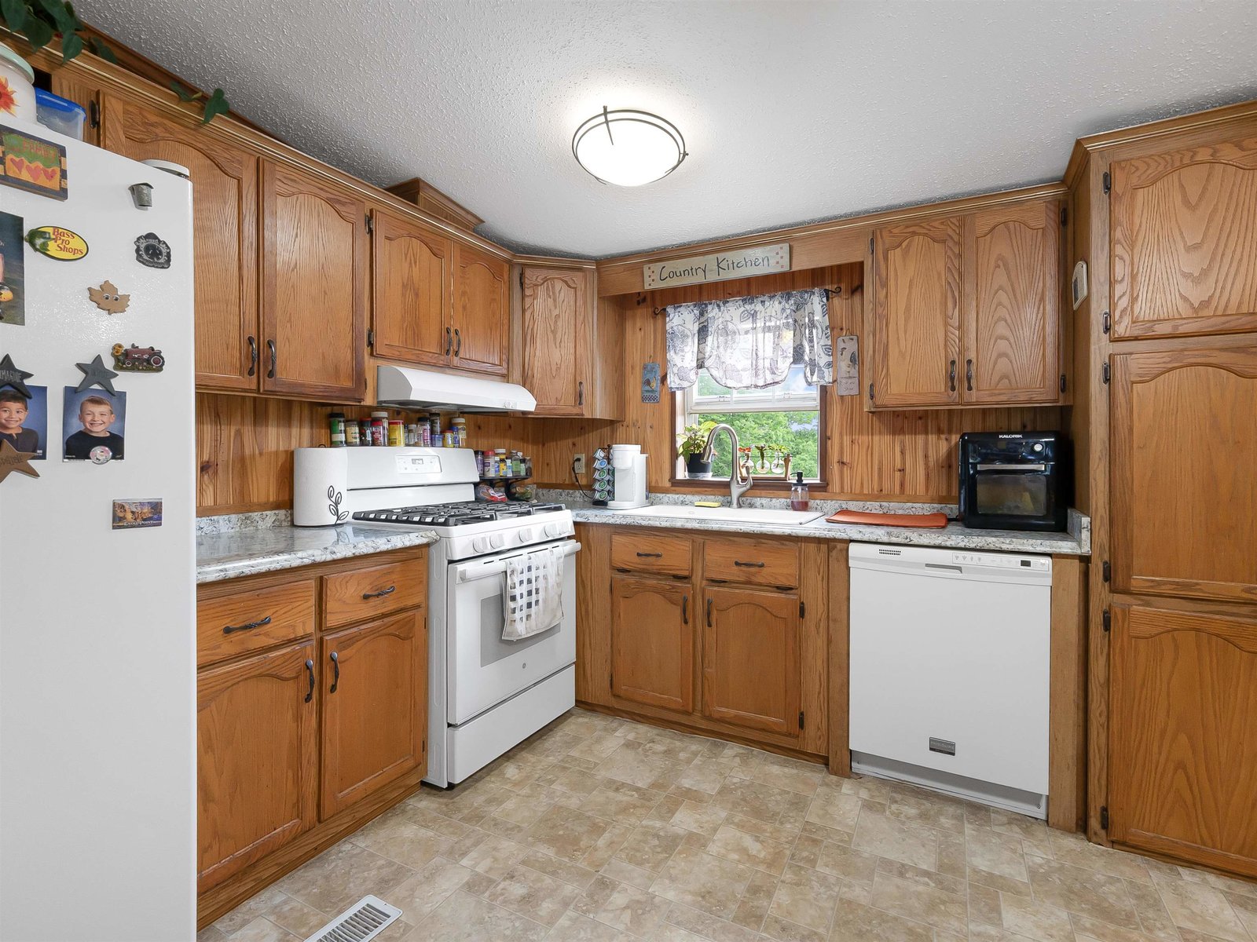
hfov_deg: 94.5
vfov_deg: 78.1
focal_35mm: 16
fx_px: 581
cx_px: 628
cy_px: 471
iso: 800
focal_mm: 8
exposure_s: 1/60
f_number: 2.8
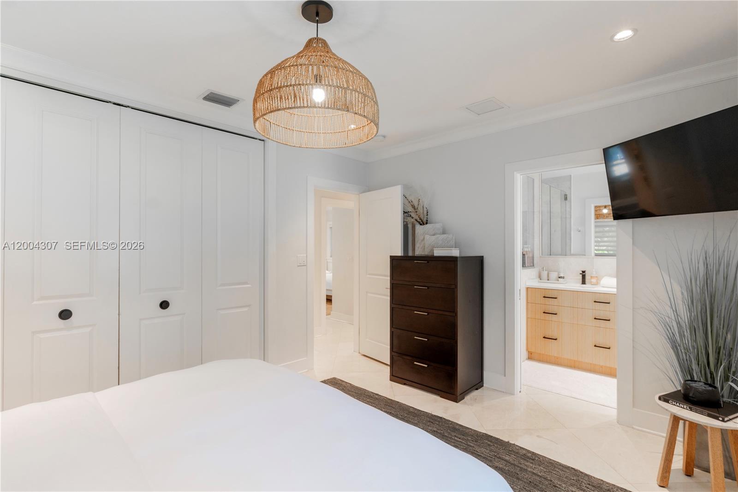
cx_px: 369
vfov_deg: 72.0
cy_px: 246
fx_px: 338
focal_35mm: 16
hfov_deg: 95.0
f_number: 9
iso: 250
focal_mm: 11
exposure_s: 1/3
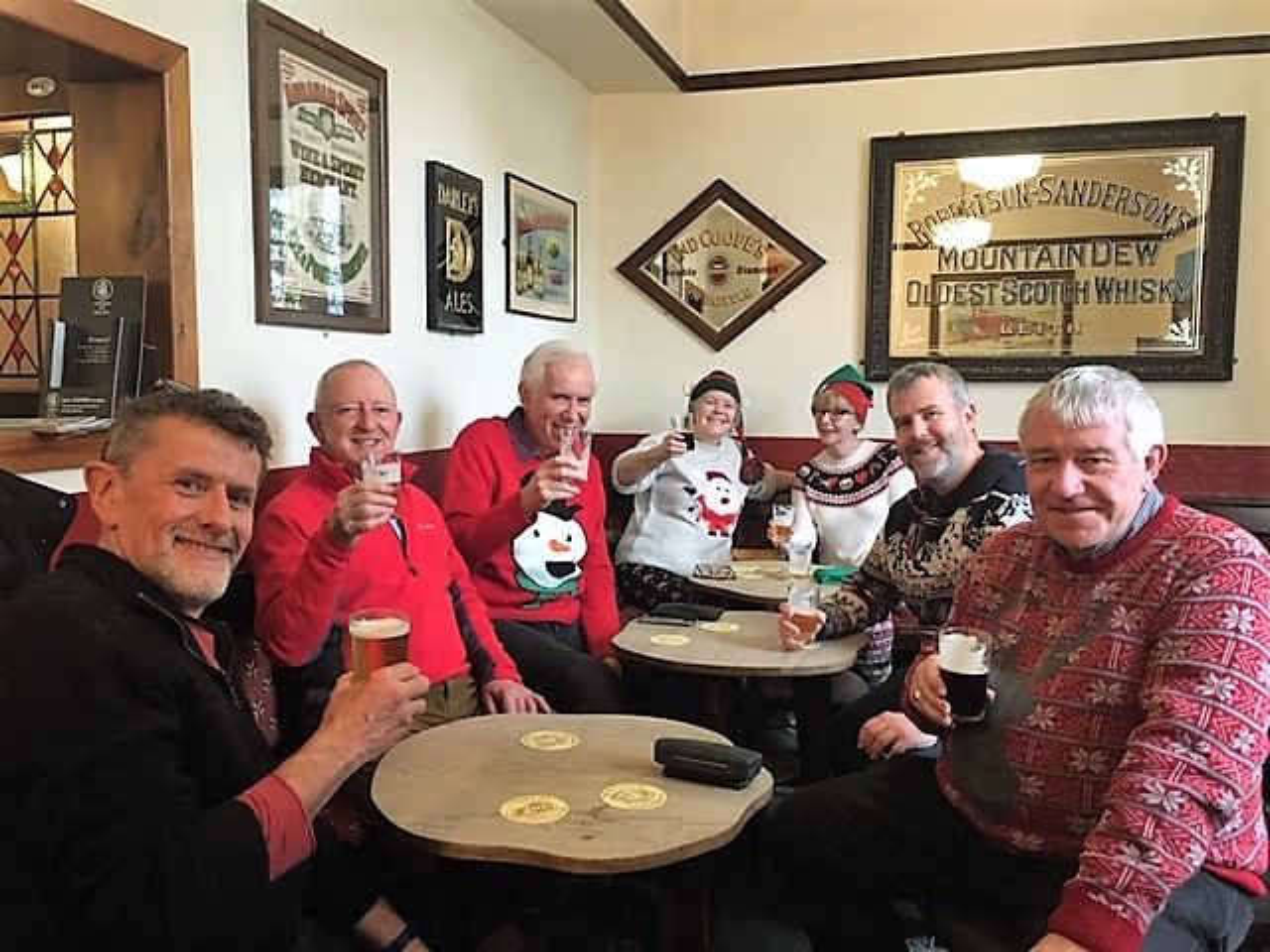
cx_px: 635
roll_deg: -1.3
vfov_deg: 48.2
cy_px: 476
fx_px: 1064
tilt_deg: -4.9
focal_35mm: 29
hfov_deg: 61.7
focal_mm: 4.15
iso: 200
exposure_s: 1/17
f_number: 2.2
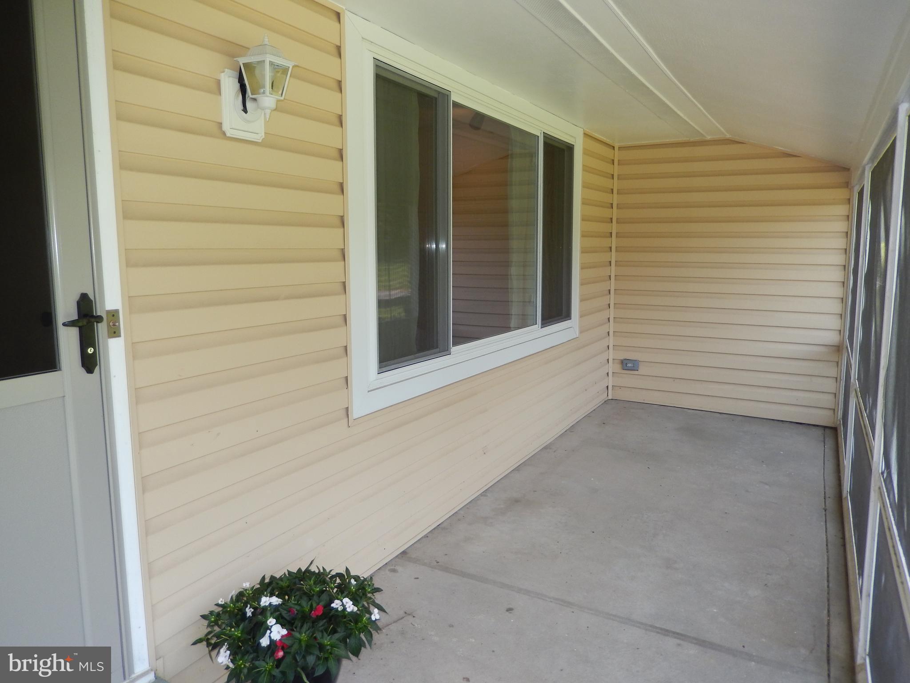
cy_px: 342
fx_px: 657
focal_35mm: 25
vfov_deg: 54.9
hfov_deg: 69.4
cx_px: 455
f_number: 3.4
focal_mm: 4.5
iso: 125
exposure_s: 1/60
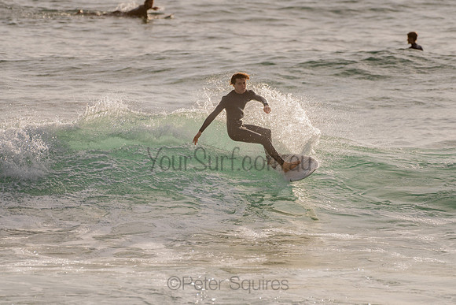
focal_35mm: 613
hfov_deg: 3.4
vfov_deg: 2.2
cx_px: 222
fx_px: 7765
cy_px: 148
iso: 100
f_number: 5.6
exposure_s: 1/2000
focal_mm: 500
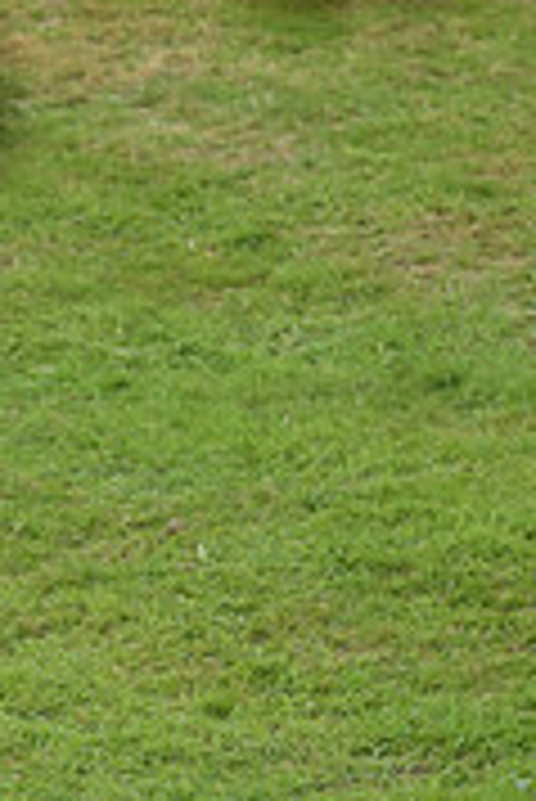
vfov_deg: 3.2
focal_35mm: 651
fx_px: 14510
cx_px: -644
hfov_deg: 2.1
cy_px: 587
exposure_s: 1/1250
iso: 1000
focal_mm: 200
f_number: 5.6
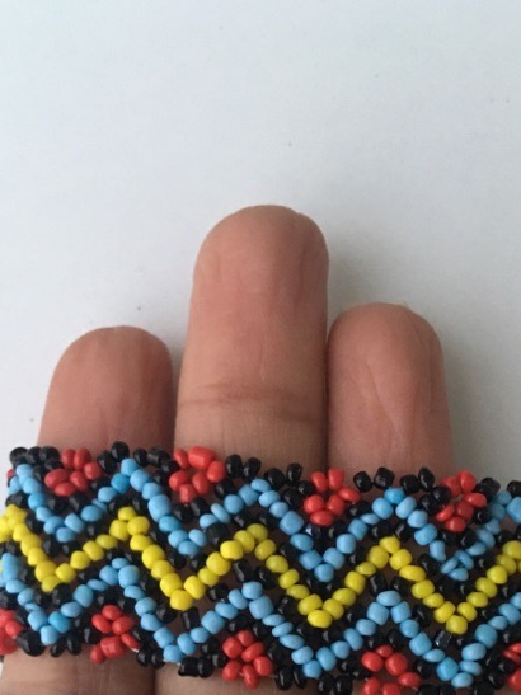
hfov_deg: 27.5
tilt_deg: -83.5
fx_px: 1064
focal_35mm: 53
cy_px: 602
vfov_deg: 34.5
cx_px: 278
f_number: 2.2
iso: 80
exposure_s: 1/10
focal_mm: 4.15
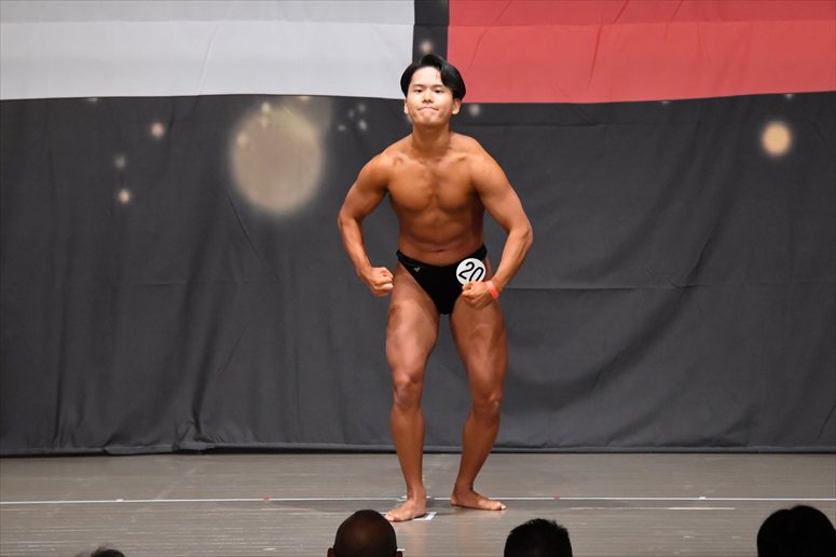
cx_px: 418
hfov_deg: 9.2
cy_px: 278
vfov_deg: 6.1
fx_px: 5223
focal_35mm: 225
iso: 6400
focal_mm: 150
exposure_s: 1/400
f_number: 5.6
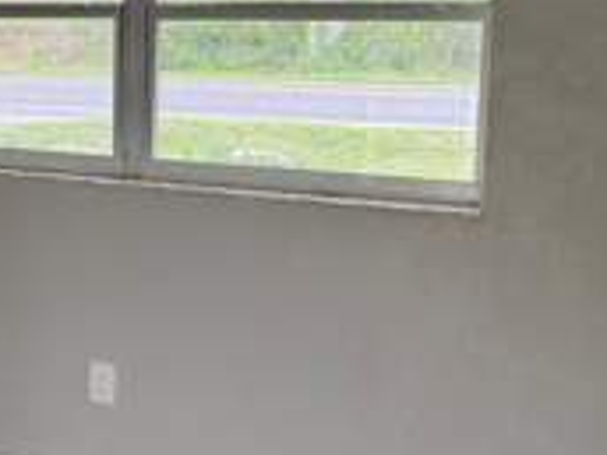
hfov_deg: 25.6
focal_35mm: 67
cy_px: 141
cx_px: -141
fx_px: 1175
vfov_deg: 21.8
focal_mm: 6.76
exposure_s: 1/60
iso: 400
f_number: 1.78
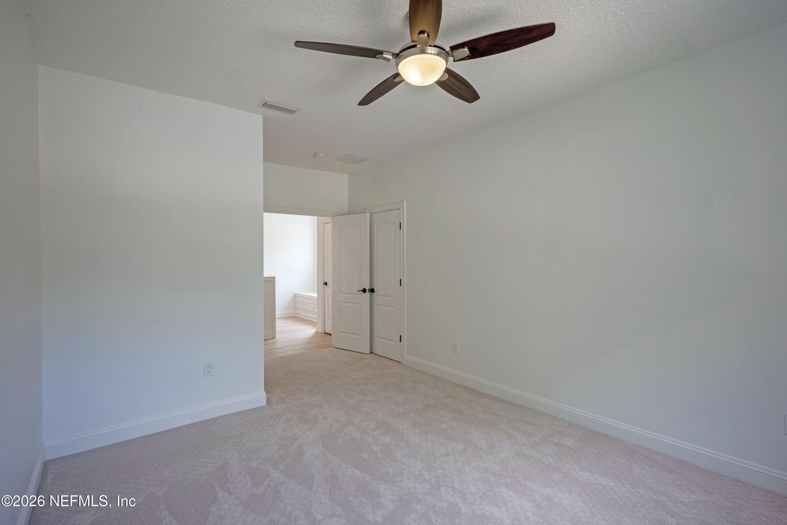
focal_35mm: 17
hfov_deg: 93.3
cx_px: 394
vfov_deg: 70.4
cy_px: 262
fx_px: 372
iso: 800
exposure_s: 1/2000
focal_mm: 17
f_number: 8
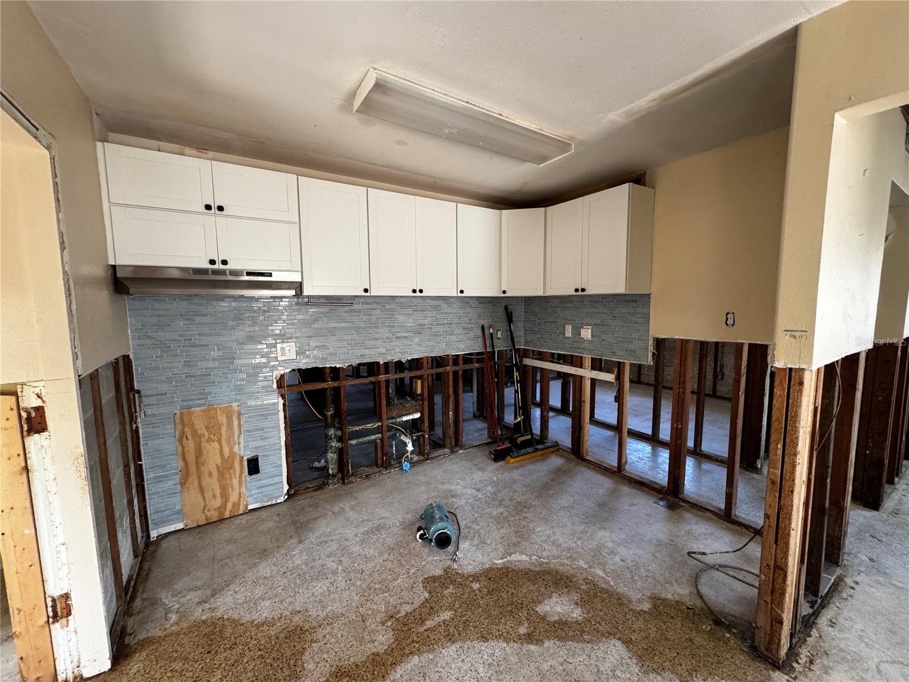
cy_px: 341
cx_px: 454
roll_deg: -1.8
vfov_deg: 85.7
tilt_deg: -4.6
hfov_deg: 102.1
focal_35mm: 14
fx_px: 368
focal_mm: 2.22
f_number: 2.2
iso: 320
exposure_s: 1/99
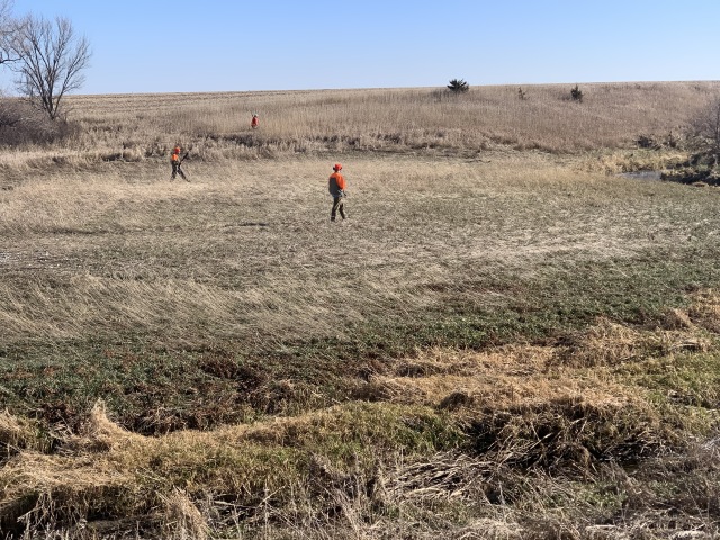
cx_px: 360
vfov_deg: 28.0
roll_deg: +0.3
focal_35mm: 52
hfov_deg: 36.8
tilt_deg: -8.4
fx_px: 1082
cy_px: 270
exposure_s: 1/872
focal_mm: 6
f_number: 2.4
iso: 16
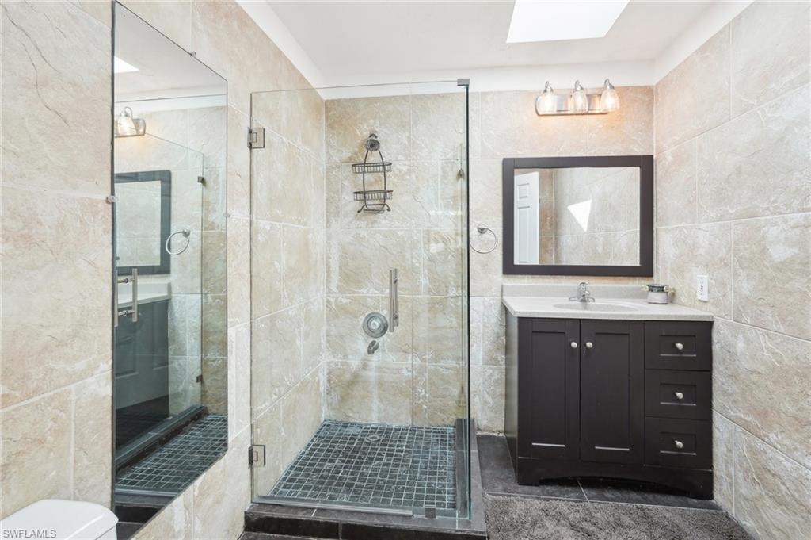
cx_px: 406
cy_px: 270
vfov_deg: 73.7
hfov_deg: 96.8
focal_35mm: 16
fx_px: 360
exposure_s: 1/30
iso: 400
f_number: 8
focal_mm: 16
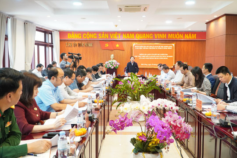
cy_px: 79
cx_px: 118
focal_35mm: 32
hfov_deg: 59.5
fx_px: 207
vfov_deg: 41.7
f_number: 5
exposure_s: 1/25
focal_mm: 21
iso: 1250
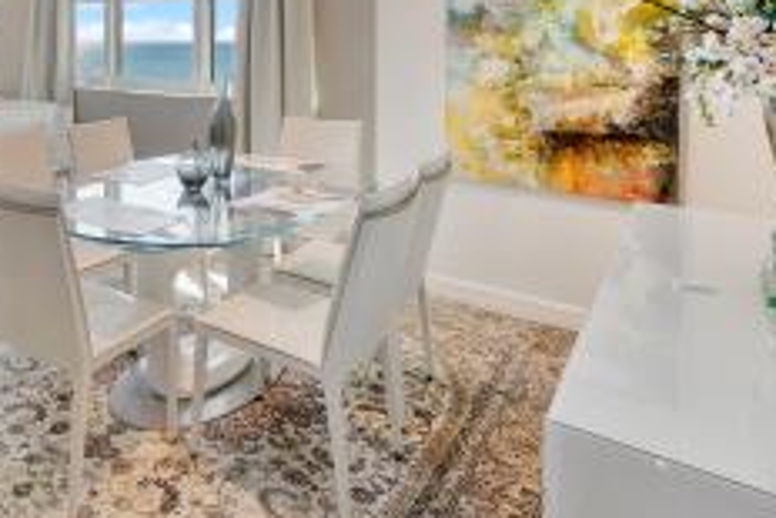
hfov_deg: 55.6
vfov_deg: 40.7
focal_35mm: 29
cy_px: 30
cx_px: 85
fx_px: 625
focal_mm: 10
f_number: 8
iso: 500
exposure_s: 1/60
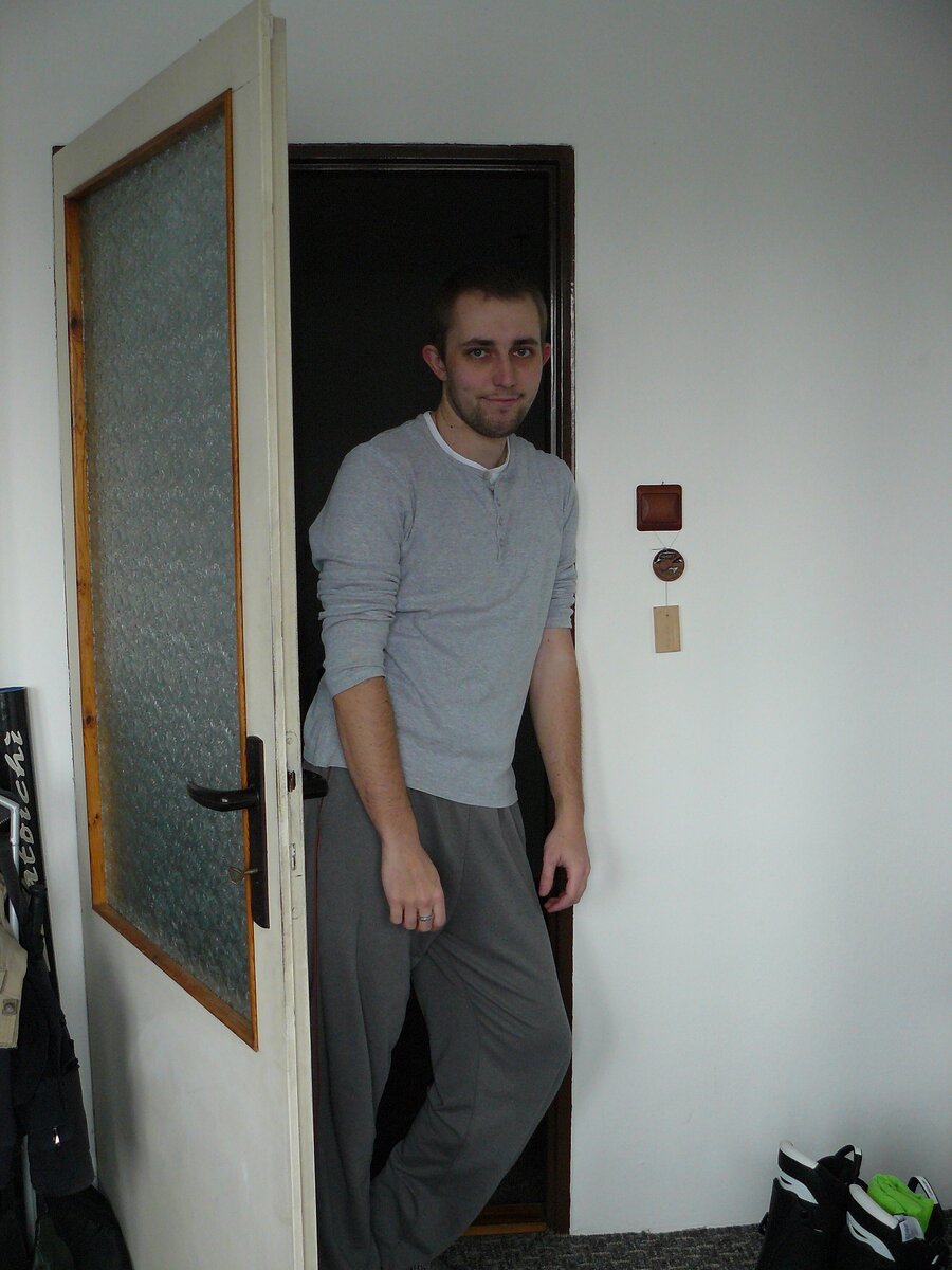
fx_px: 1320
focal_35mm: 36
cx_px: 476
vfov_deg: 51.4
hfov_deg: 39.7
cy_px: 635
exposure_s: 1/30
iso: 200
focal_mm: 6
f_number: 2.8
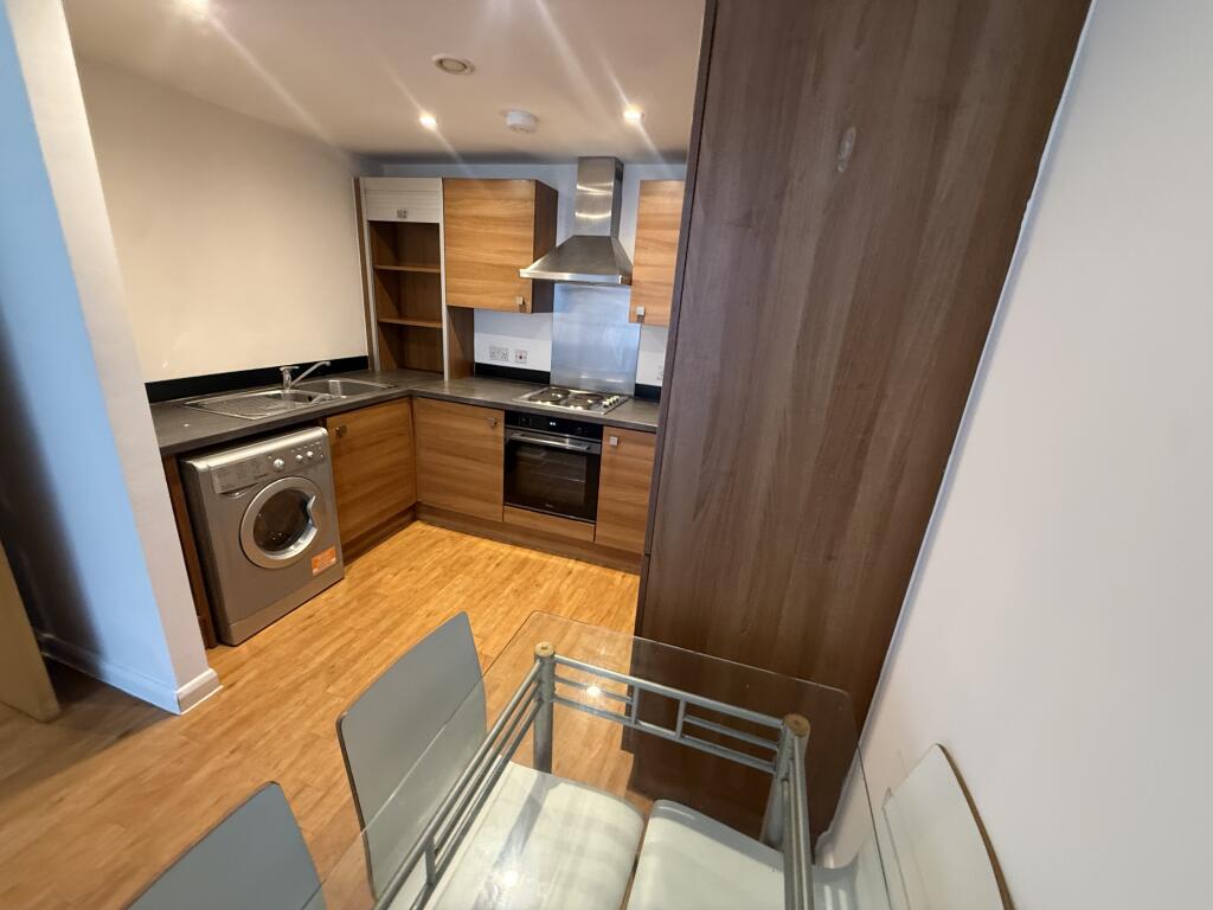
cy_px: 455
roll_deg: -0.3
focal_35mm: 14
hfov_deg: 102.1
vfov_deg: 85.7
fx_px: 491
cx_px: 606
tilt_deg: -20.7
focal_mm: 2.22
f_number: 2.2
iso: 400
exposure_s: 1/50
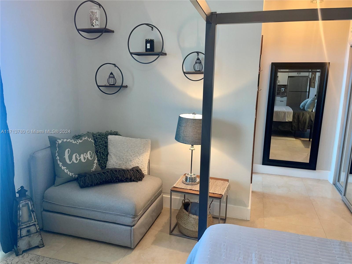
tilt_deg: -11.3
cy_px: 132
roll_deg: +0.0
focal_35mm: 26
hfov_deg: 67.3
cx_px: 176
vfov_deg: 53.1
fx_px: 264
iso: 50
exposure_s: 1/22
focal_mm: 4.2
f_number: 1.6
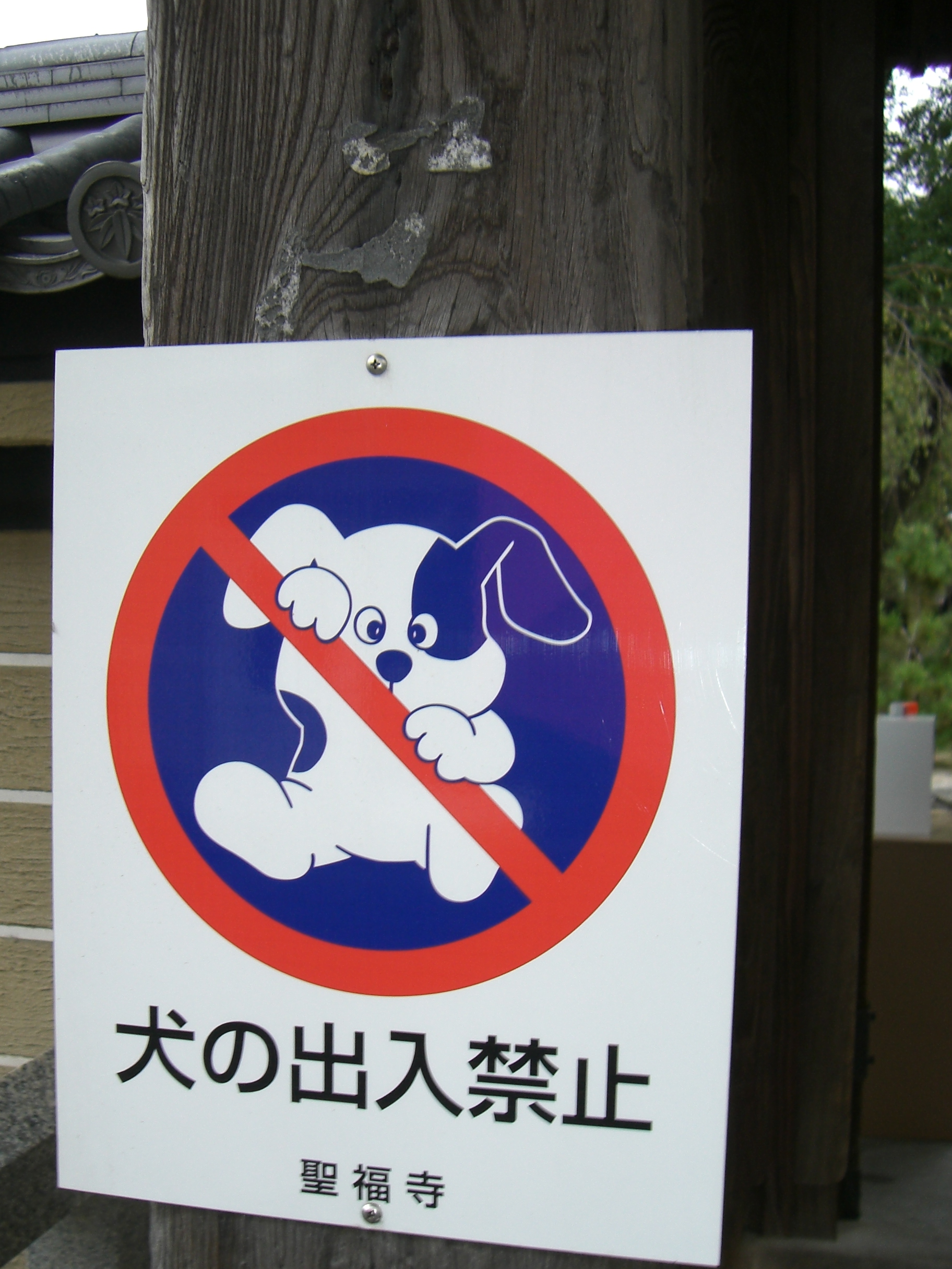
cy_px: 720
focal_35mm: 44
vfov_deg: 42.9
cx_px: 422
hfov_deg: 32.8
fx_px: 1613
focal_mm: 6.2
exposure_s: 1/80
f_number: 2.7
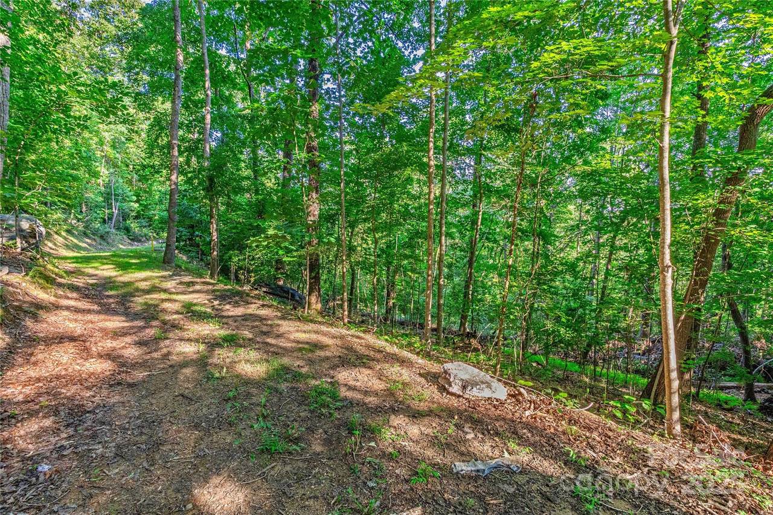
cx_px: 386
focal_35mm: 16
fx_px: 354
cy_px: 258
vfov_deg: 72.0
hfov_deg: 95.0
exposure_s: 1/250
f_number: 7.1
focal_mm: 11
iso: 1600
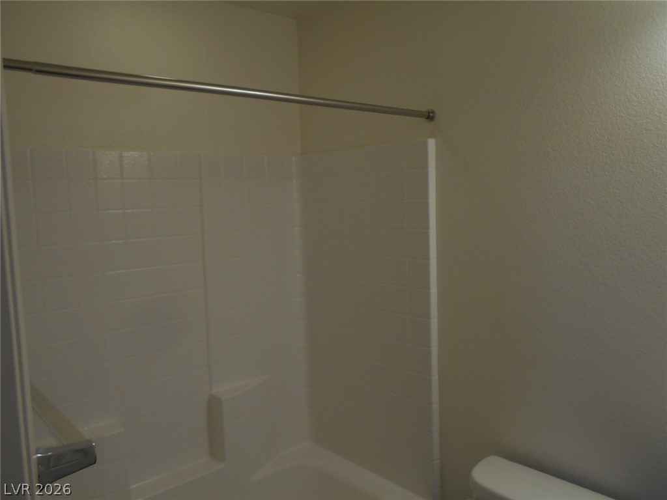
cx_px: 334
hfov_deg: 67.3
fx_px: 501
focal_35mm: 26
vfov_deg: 53.1
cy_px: 250
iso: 80
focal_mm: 4.6
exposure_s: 1/50
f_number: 3.2
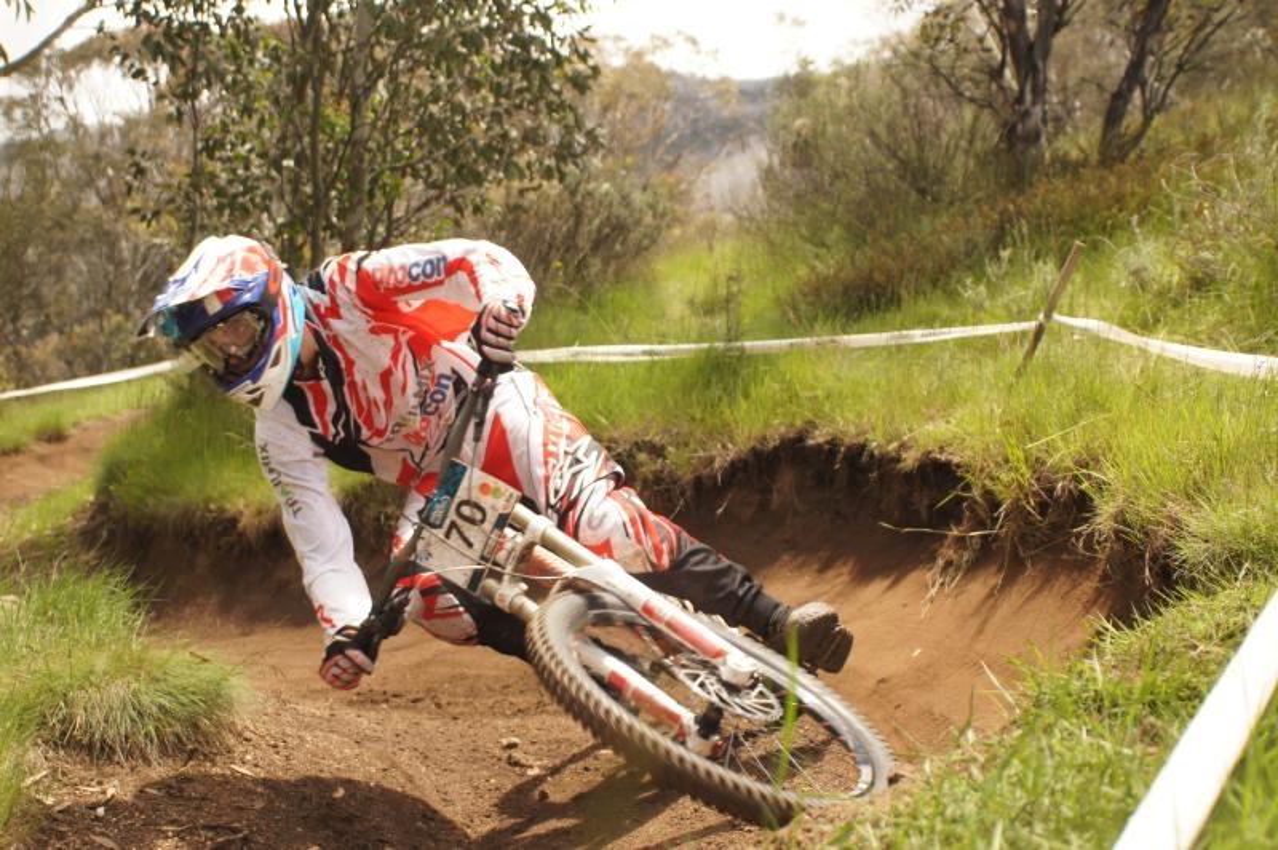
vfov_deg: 25.7
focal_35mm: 52
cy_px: 425
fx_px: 1862
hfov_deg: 37.9
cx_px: 639
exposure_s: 1/500
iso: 200
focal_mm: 35
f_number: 4
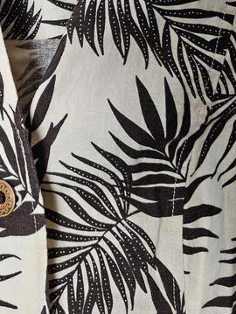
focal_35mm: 47
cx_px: 37
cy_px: 42
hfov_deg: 30.0
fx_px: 426
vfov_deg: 38.1
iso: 160
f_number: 1.7
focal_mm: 6.3
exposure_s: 1/120
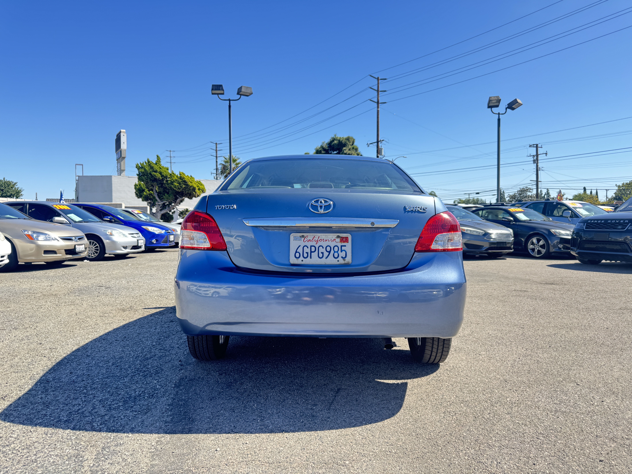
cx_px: 316
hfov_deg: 71.6
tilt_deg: -1.7
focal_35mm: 24
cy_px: 237
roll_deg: -0.1
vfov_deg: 56.8
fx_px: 438
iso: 80
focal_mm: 6.76
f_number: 1.78
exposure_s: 1/615
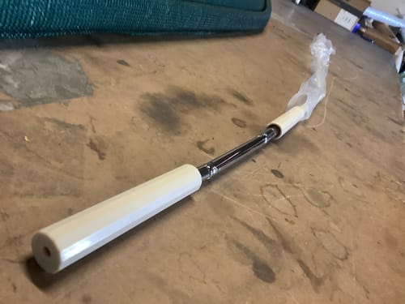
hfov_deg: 58.4
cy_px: 152
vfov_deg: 45.4
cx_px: 202
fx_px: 363
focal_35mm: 31
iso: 320
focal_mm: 3.3
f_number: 2.4
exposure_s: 1/33
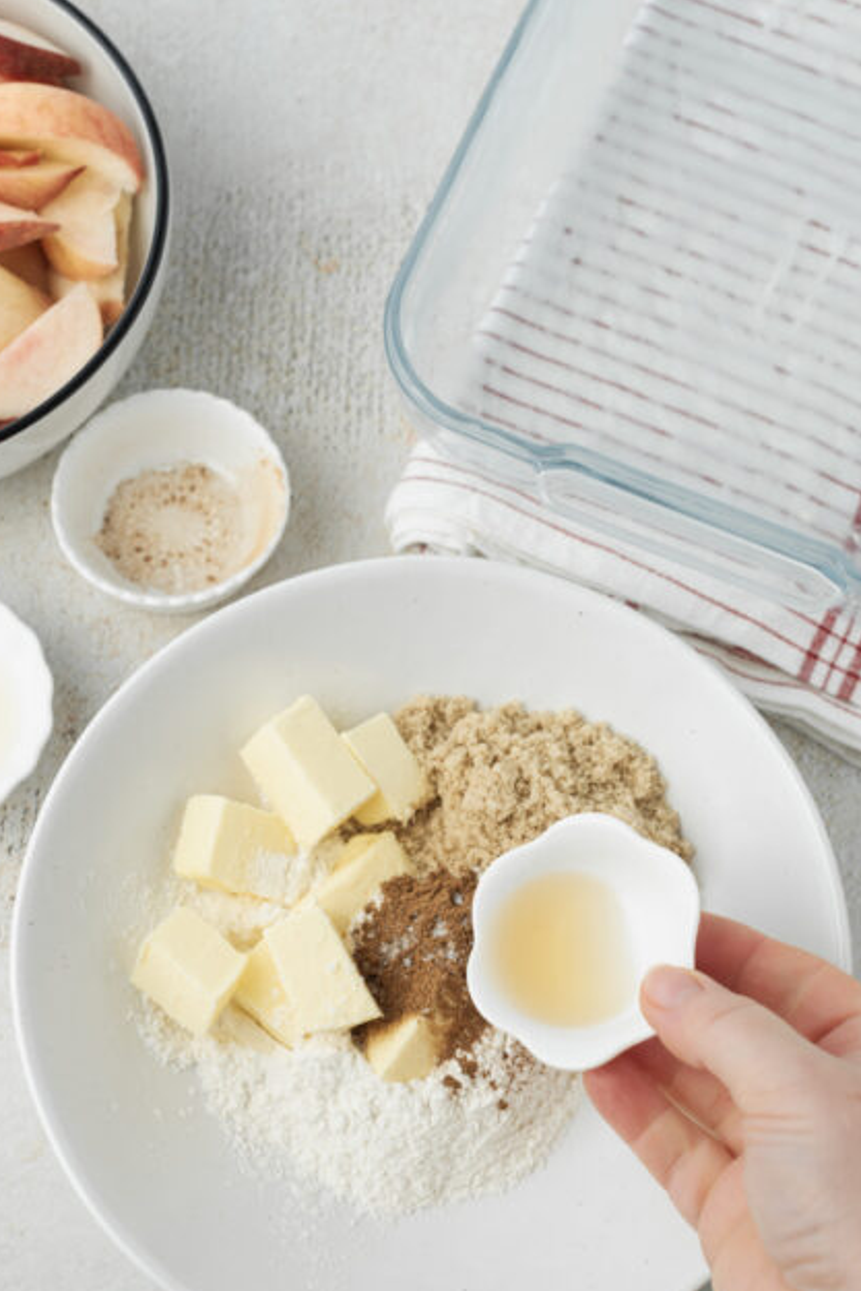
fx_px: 2151
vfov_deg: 33.4
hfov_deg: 22.6
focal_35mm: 60
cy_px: 725
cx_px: 388
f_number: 5.6
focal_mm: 50
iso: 125
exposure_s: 1/15
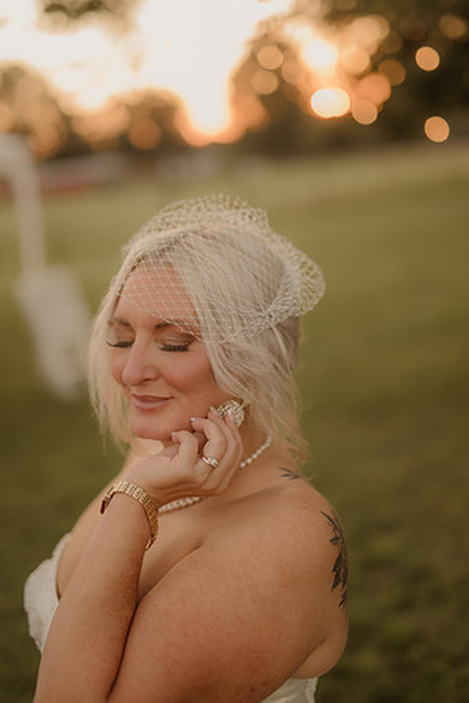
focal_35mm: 50
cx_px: 234
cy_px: 352
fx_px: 977
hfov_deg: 27.0
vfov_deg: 39.6
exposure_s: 1/320
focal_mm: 50
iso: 200
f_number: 2.8
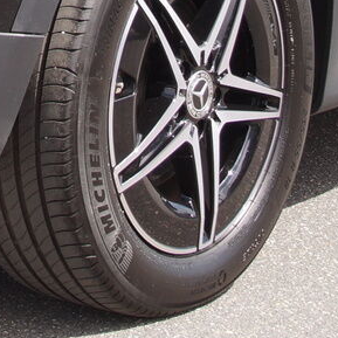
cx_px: -30
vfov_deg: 7.2
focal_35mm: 237
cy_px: -205
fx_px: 2618
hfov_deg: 7.3
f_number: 6.3
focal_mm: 28
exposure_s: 1/160
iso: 100
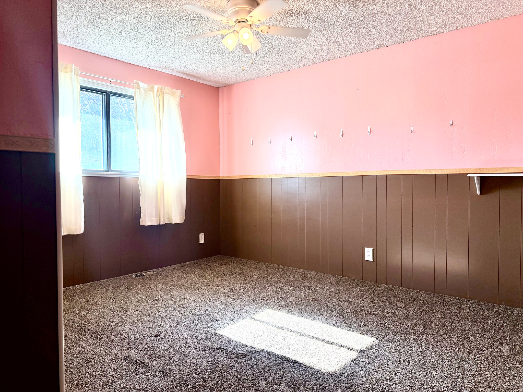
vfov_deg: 56.8
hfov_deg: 71.6
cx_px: 262
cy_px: 196
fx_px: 363
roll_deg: +0.7
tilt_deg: -1.7
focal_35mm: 24
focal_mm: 6.76
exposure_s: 1/202
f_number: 1.78
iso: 125
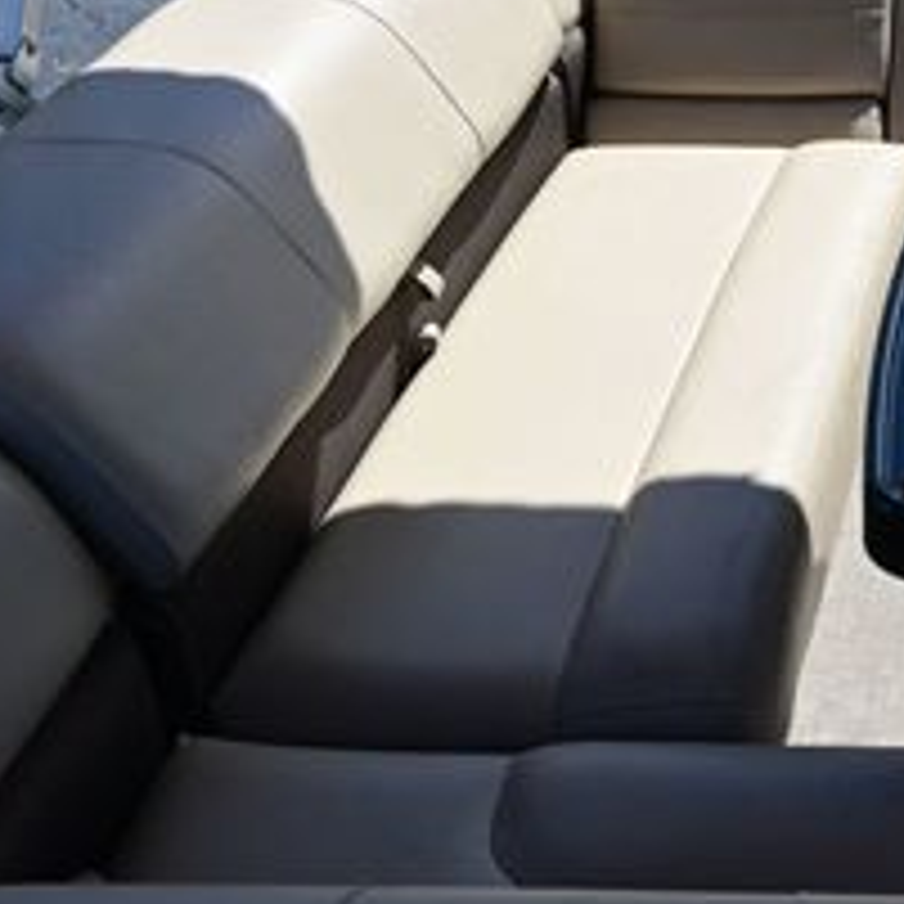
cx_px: 1174
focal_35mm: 65
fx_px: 1920
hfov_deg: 23.4
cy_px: 121
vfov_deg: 25.8
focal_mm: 16
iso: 100
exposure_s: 1/250
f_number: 8
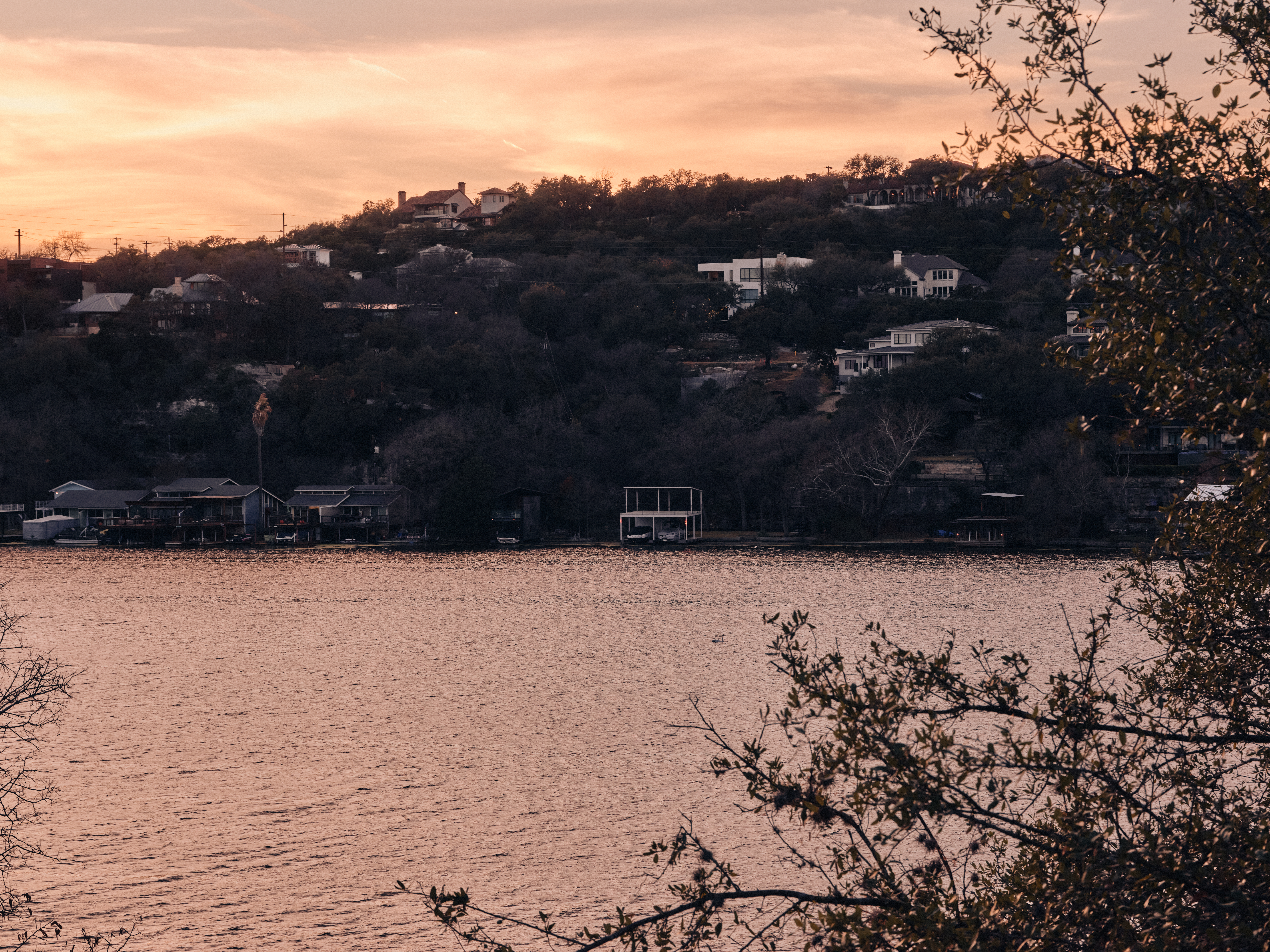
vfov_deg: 18.7
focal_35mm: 79
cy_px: 476
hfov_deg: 24.7
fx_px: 2898
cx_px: 635
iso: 500
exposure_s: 1/60
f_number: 13
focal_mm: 100
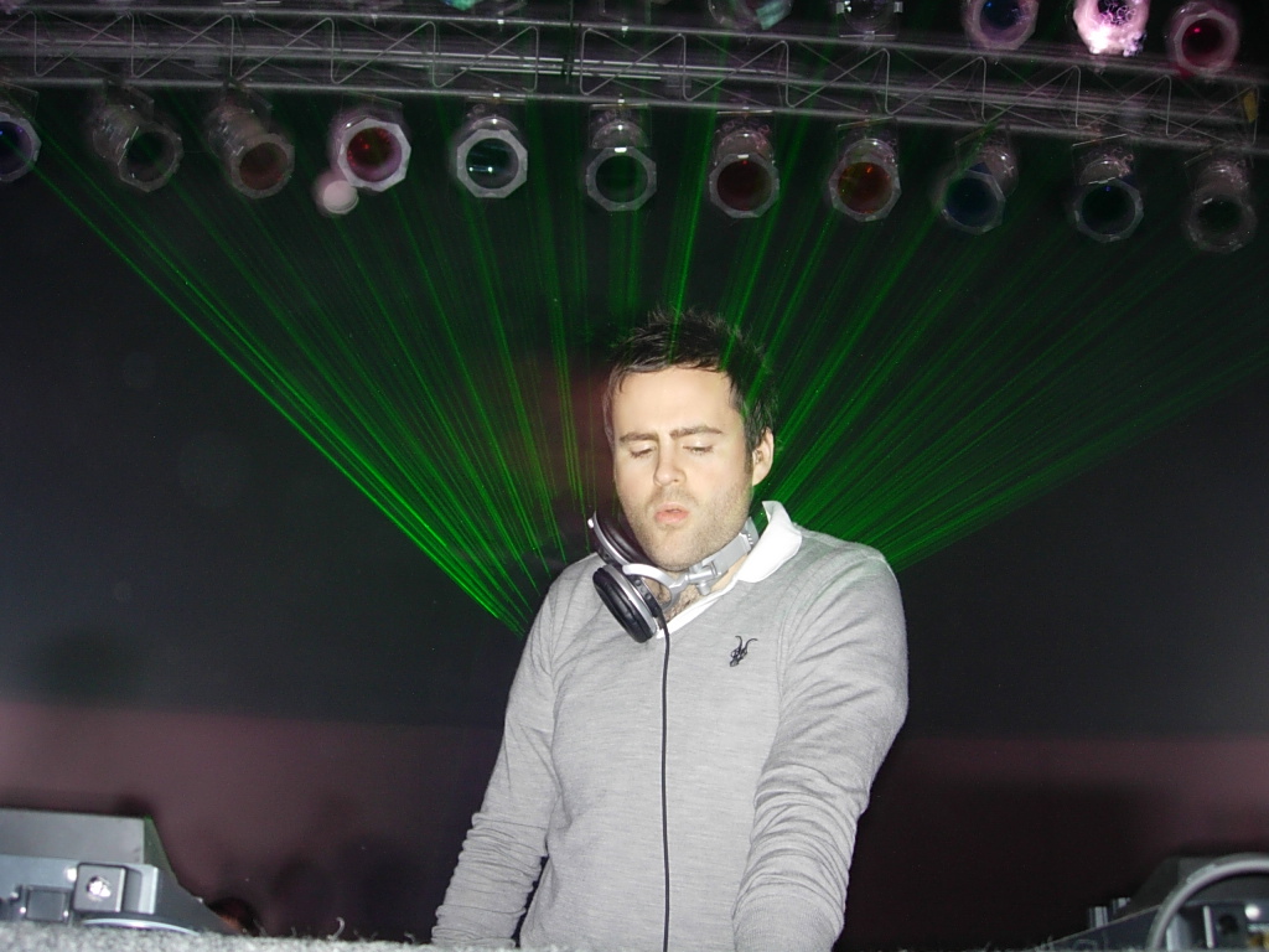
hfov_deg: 49.0
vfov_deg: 37.7
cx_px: 634
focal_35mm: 38
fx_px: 1393
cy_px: 476
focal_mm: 7.8
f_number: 2.8
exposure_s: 1
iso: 79
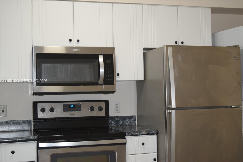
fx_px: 385
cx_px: 122
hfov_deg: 35.1
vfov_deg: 23.8
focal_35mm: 57
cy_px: 81
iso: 1100
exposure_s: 1/60
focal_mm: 38
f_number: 4.8
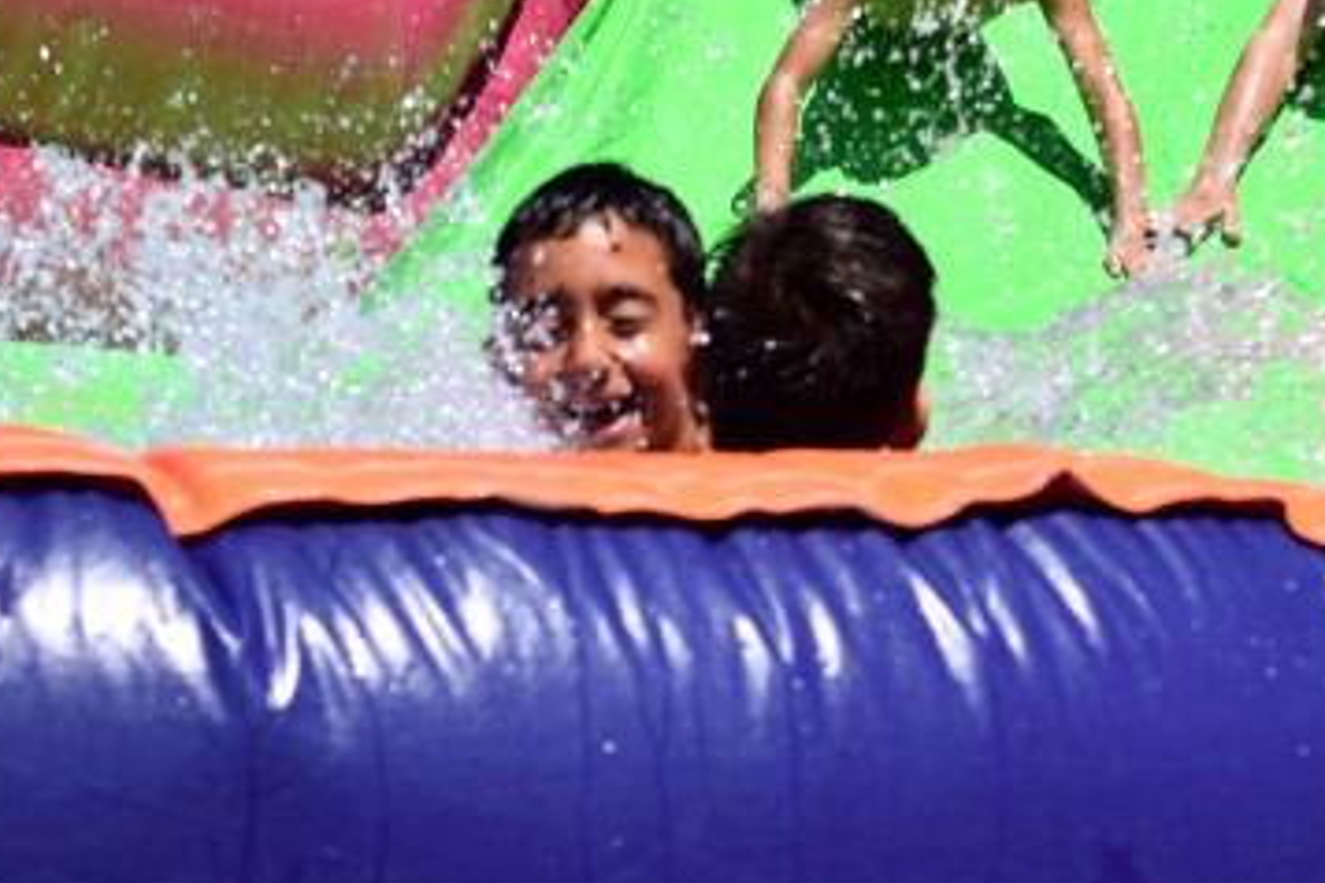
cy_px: 45
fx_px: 8023
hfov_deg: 9.4
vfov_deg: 6.3
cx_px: 924
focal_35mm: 218
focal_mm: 72
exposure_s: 1/1000
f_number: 8
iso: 200
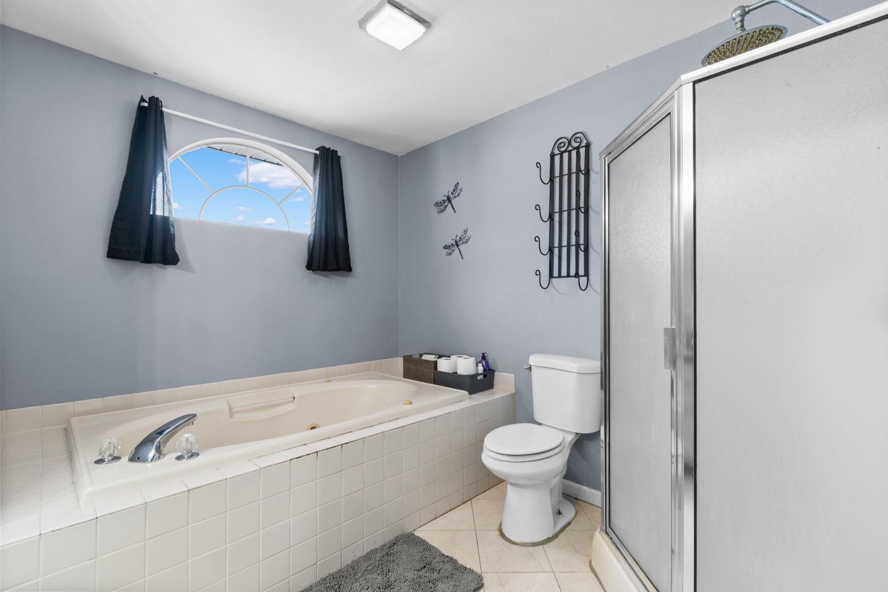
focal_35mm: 15
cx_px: 444
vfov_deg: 77.3
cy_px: 296
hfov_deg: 100.4
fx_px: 370
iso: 100
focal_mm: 10
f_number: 4.5
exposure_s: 1/5
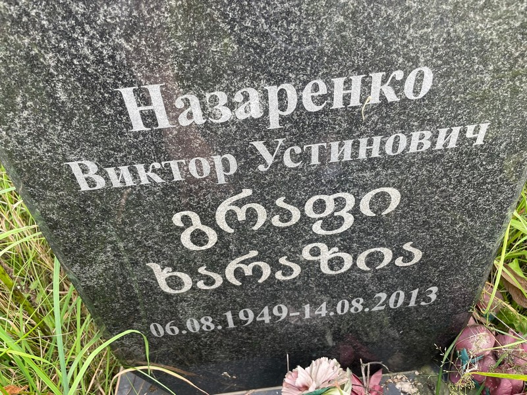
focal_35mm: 26
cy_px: 198
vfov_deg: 53.1
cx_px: 264
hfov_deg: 67.3
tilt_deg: -43.5
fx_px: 396
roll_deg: +4.6
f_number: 1.6
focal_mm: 4.2
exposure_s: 1/121
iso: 50
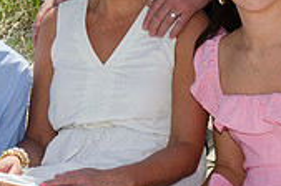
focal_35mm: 160
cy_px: -18
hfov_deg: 12.9
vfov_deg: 8.5
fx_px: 1247
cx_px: 143
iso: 100
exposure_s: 1/250
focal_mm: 31
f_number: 9
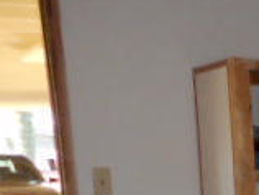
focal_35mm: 101
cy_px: 347
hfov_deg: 16.4
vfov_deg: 13.3
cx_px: 459
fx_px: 757
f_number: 3.7
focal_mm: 4.5
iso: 220
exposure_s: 1/25
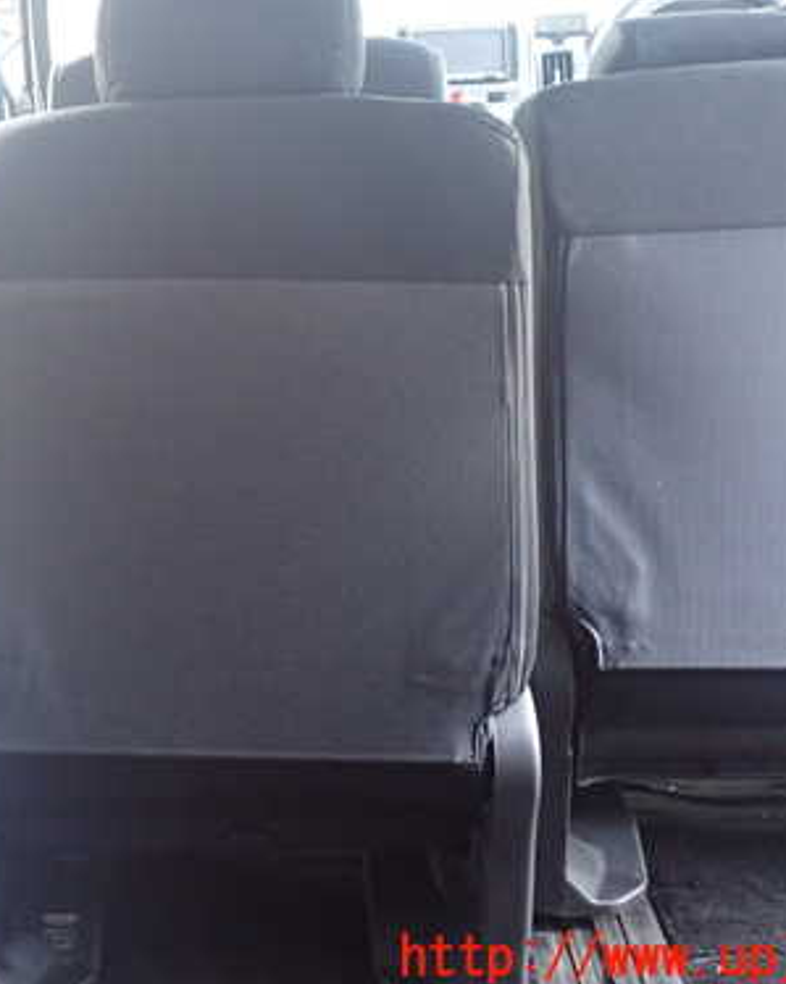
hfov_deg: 31.6
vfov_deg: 39.4
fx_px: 1367
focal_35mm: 47
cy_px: 400
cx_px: 205
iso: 640
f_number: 2.3
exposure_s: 1/30
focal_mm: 5.4
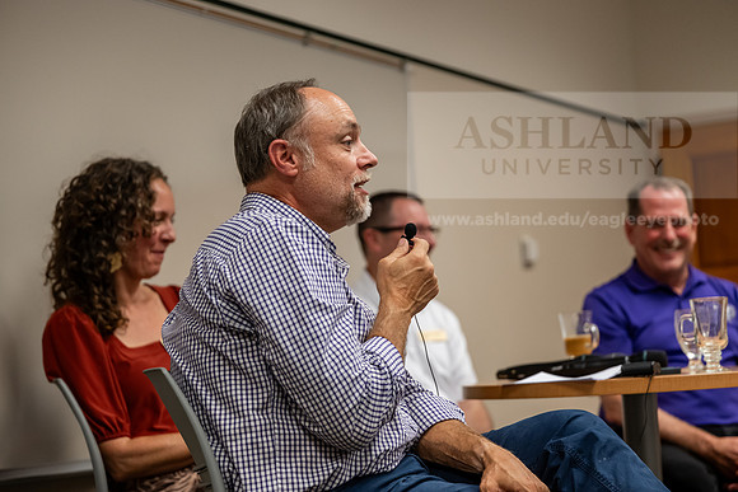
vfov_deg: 18.2
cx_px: 369
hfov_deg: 27.0
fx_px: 1538
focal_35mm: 75
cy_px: 246
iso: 1600
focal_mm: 75
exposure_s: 1/200
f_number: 2.8
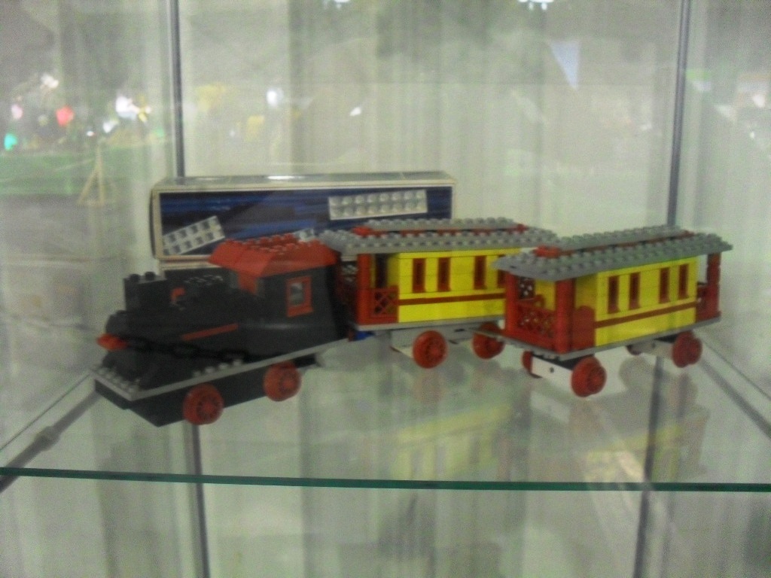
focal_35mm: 35
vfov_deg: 40.7
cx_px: 386
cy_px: 289
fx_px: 780
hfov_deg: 52.6
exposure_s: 1/15
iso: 400
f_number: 3.2
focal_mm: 6.3
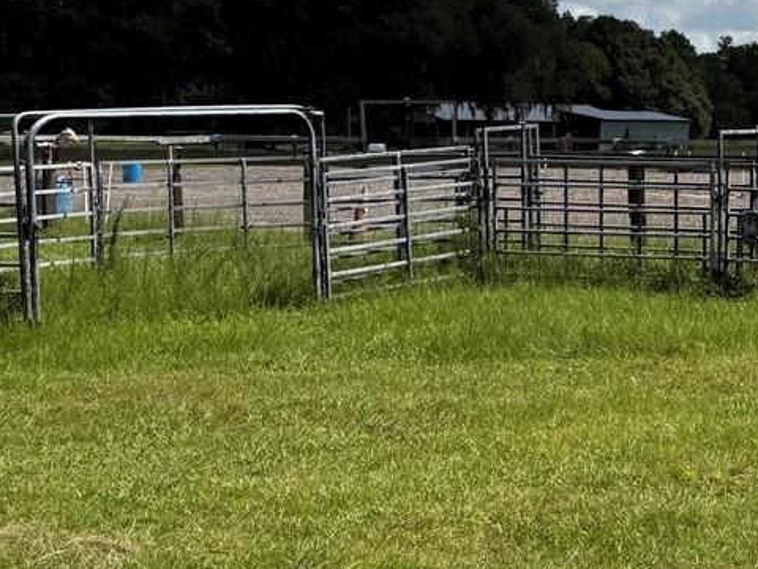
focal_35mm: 80
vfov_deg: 18.3
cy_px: 145
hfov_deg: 20.6
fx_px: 1752
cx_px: 1159
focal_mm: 6.76
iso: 80
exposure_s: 1/6711
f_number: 1.78
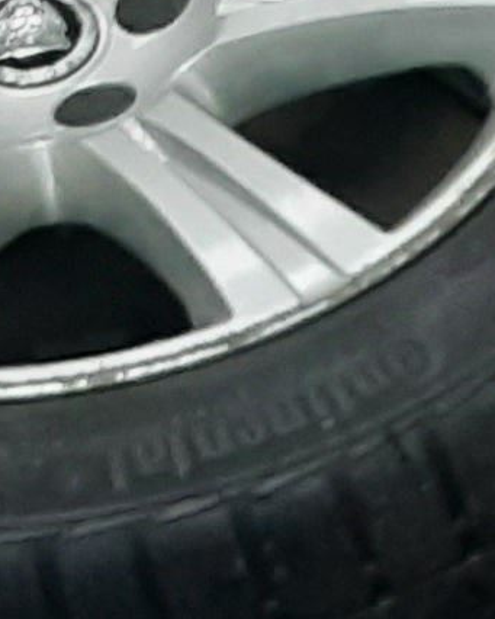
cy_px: 991
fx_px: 3698
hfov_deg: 7.5
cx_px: 855
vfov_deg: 9.2
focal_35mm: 202
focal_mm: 2.91
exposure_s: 1/50
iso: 125
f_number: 1.9
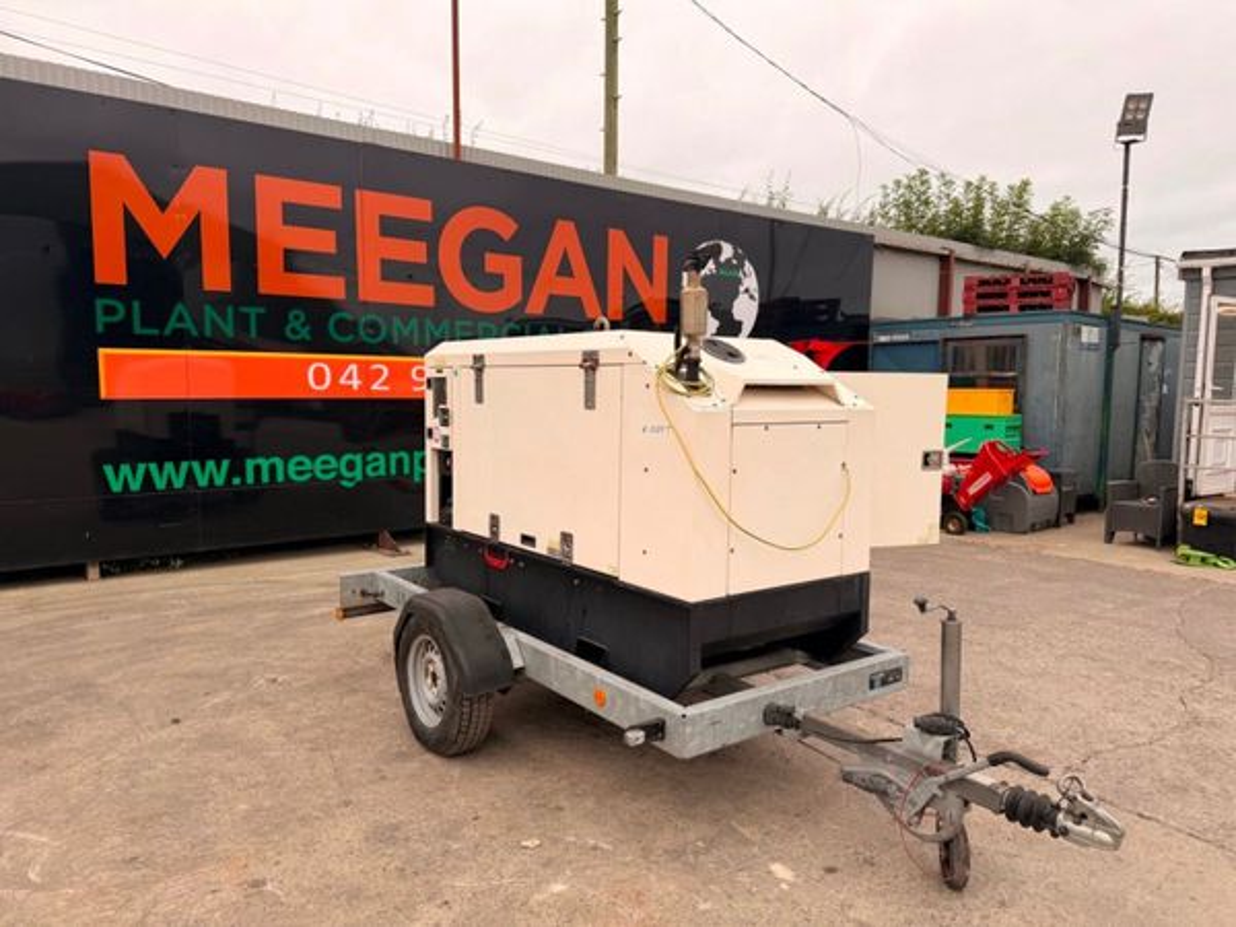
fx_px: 857
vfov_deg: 56.8
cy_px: 464
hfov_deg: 71.6
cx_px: 618
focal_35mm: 24
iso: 80
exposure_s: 1/735
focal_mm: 6.76
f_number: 1.78
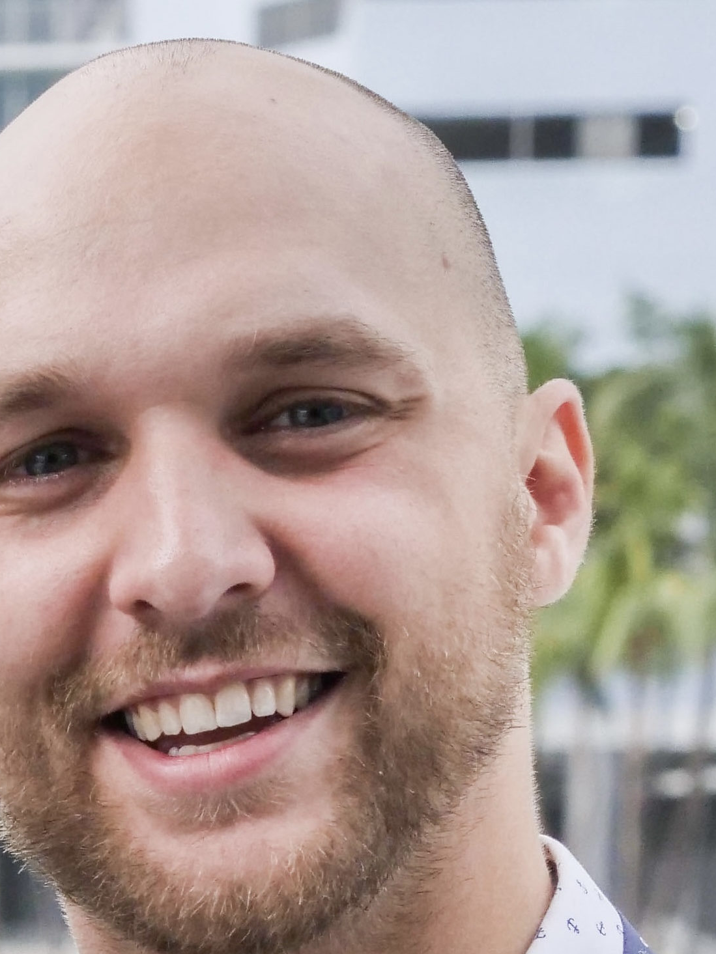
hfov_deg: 10.5
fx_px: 3888
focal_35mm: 141
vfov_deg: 14.0
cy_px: 622
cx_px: 202
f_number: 6.3
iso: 800
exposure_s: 1/3200
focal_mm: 45
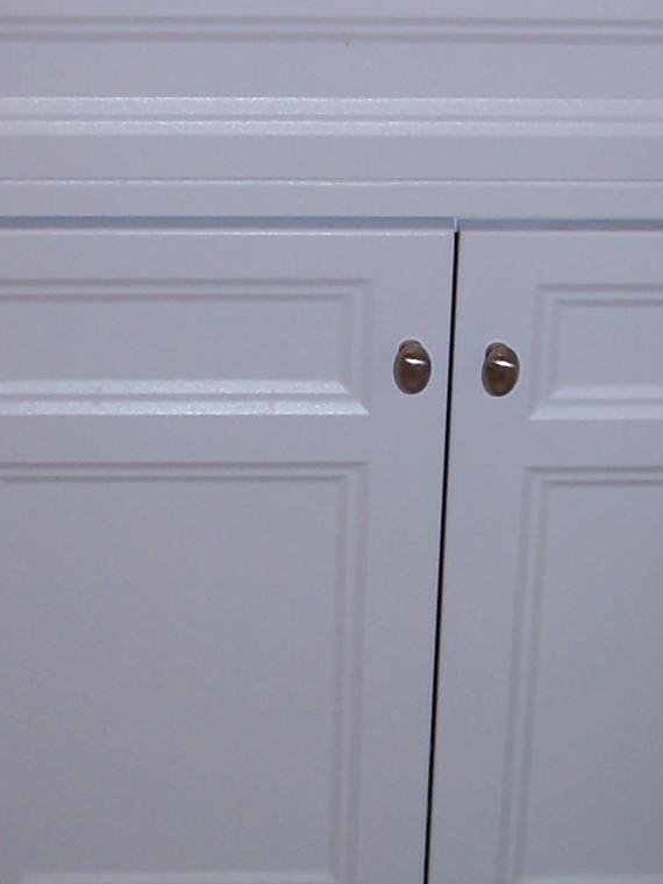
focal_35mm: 100
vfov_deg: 19.6
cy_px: 390
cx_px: 333
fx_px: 2554
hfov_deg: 14.8
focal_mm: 6.3
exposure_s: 1/60
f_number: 2.8
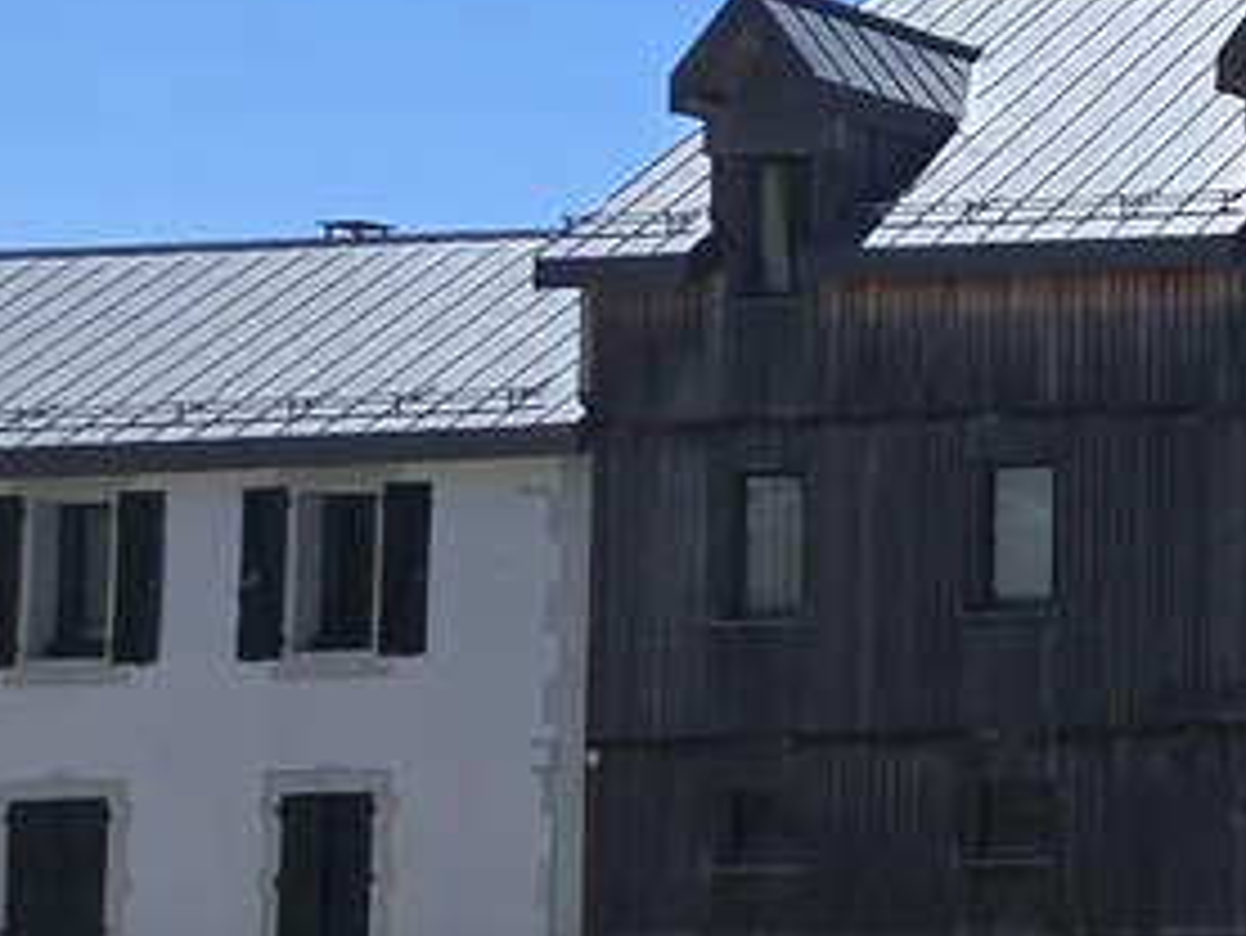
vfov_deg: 16.4
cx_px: 3122
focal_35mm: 90
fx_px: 3241
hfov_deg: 13.9
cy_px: 616
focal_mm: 2.2
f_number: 1.9
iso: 40
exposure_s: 1/2222
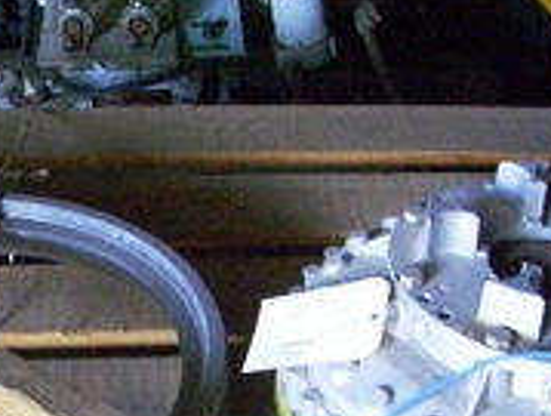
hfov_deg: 24.9
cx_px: 225
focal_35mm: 78
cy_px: 425
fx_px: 1244
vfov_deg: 18.4
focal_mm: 5.8
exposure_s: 1/60
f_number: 2.6
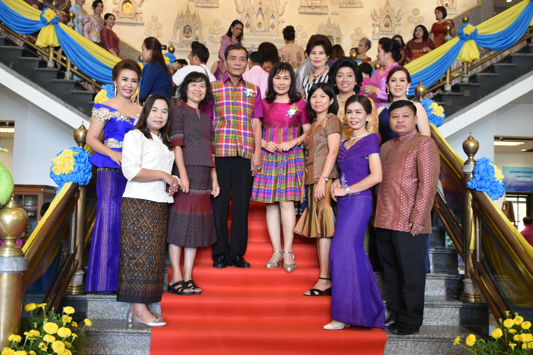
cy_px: 178
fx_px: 577
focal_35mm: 39
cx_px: 266
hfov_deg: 49.6
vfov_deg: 34.2
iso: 1100
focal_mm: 26
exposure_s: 1/60
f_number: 3.8
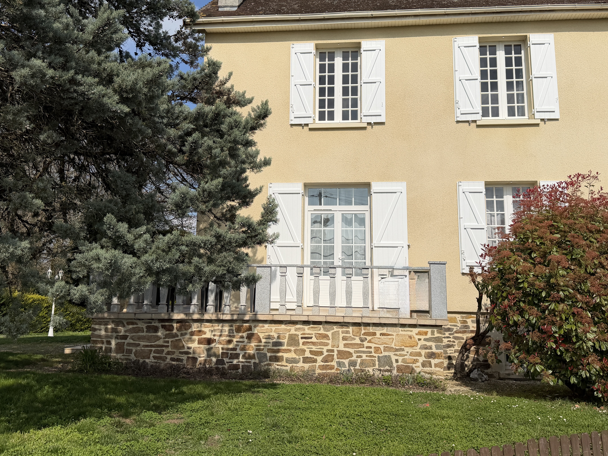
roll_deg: -0.7
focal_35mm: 32
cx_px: 303
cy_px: 183
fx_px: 562
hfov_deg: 56.8
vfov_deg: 43.9
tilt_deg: +11.2
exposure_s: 1/11905
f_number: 1.78
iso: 80
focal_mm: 6.76
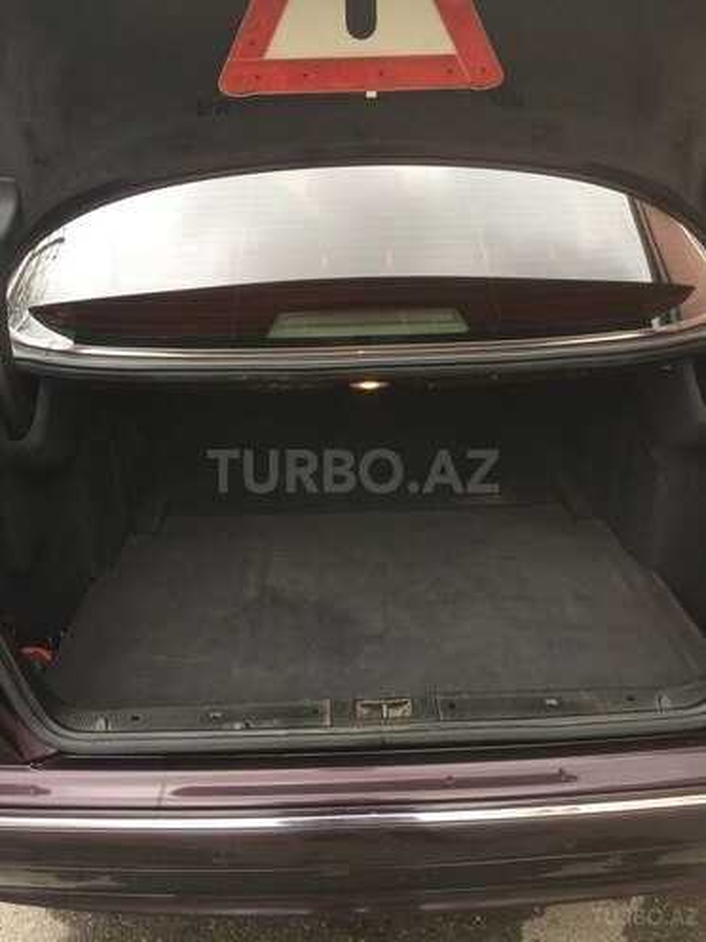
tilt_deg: -28.5
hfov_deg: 48.2
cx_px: 353
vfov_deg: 61.7
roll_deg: +1.4
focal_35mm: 29
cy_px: 471
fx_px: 789
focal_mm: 4.15
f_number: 2.2
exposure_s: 1/100
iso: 64
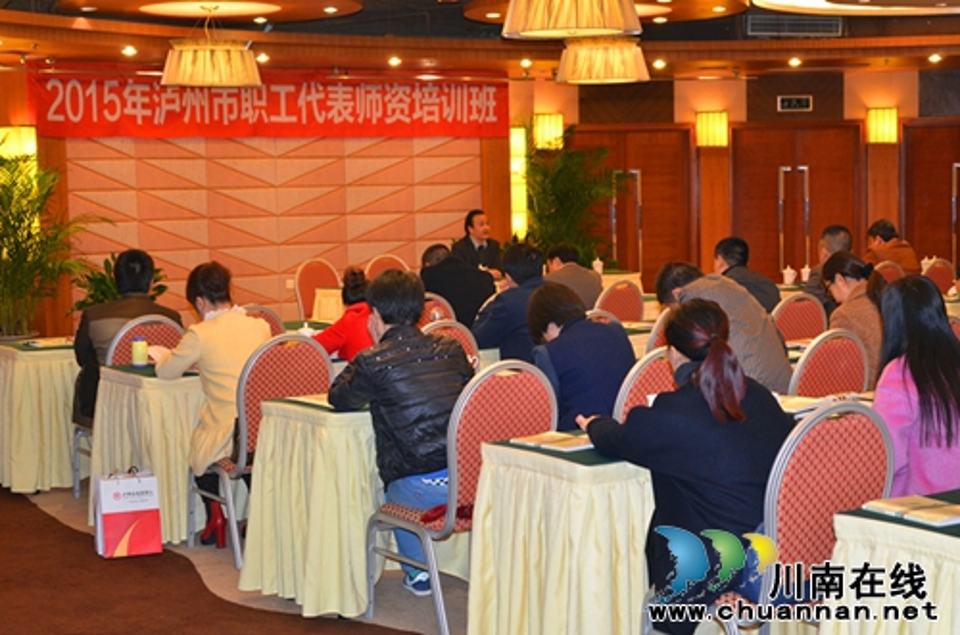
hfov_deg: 33.5
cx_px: 480
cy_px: 318
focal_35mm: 60
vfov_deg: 22.5
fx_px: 1596
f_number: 4.8
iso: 640
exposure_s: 1/60
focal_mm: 40
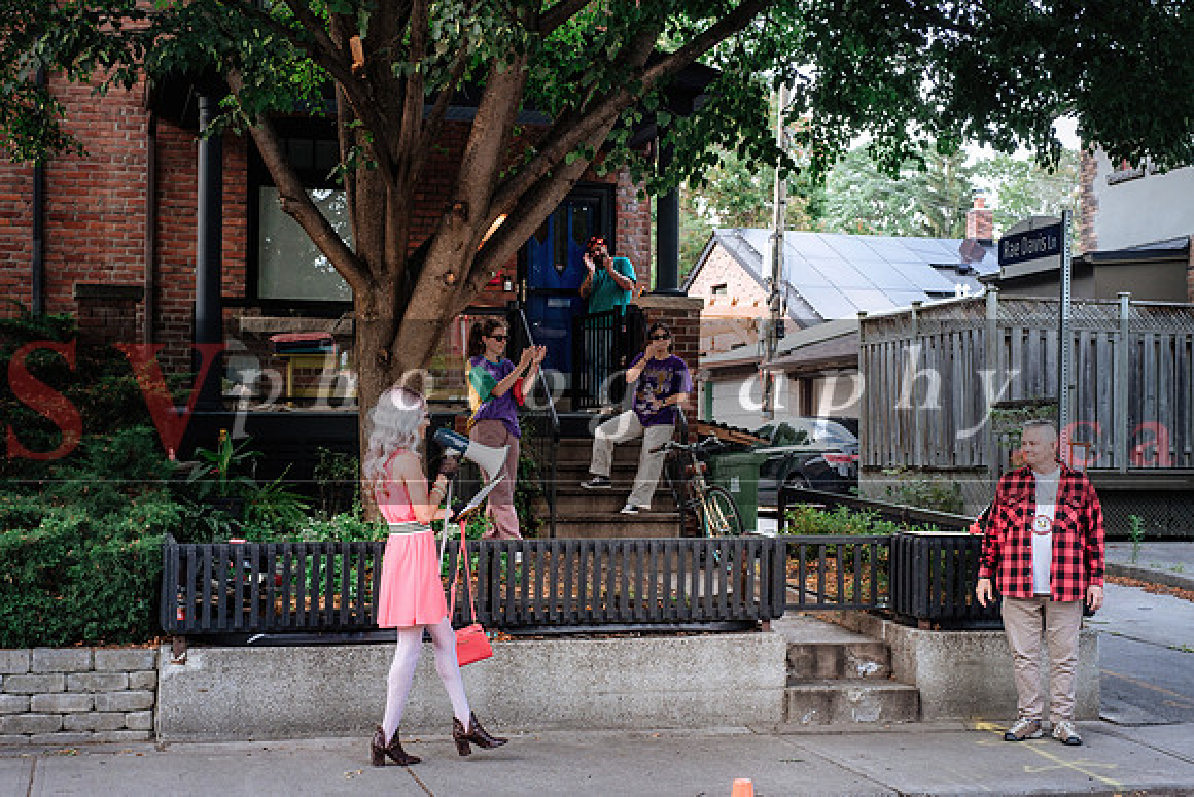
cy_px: 398
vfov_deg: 25.0
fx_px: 1796
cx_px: 597
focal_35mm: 54
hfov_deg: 36.8
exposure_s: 1/250
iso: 800
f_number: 3.6
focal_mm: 35.3
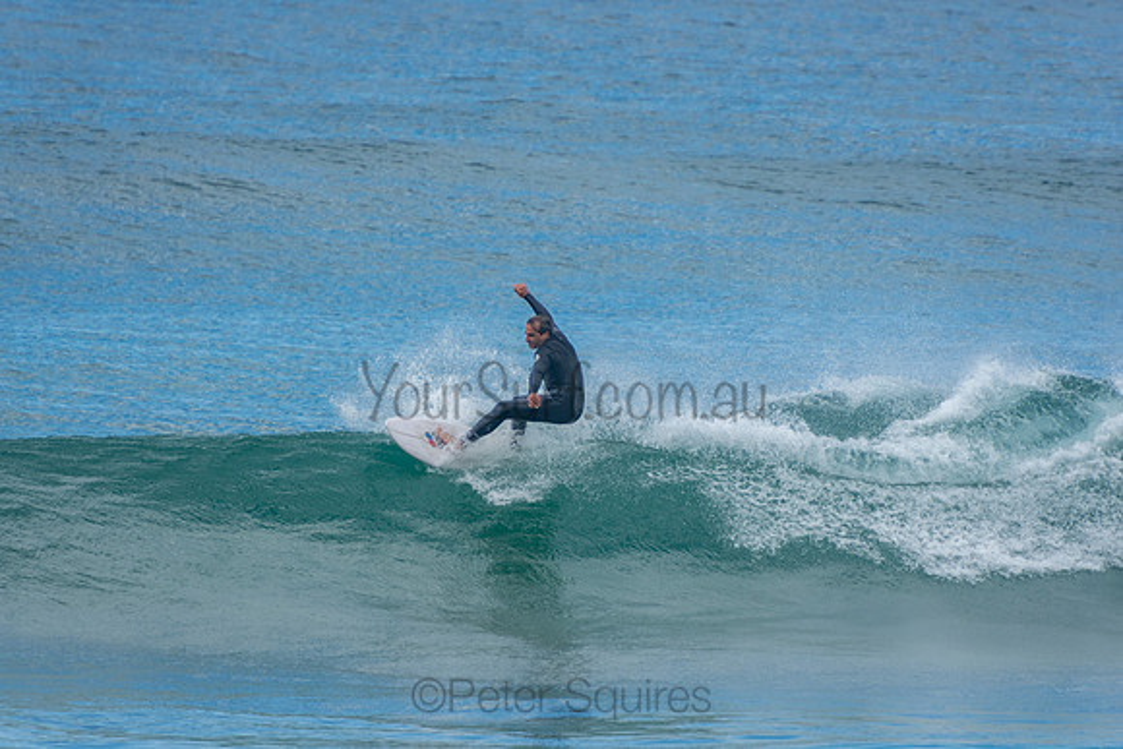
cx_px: 562
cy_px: 374
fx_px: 18720
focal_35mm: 600
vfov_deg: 2.3
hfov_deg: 3.4
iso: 250
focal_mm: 400
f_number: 5.6
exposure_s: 1/1250
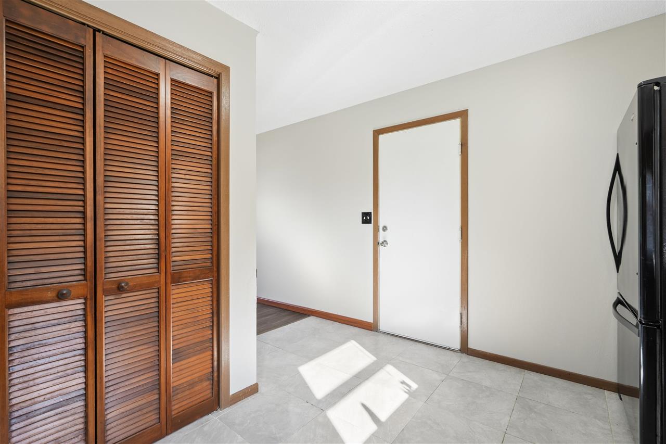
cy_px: 222
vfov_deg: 73.7
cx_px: 333
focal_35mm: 16
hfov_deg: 96.7
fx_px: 296
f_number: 10
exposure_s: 1/30
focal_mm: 16
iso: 640
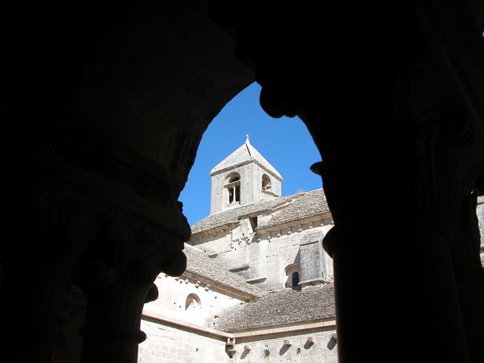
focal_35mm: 36
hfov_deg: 51.4
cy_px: 182
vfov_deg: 39.7
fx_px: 503
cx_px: 242
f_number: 5.7
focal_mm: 9.2
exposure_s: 1/306
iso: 100
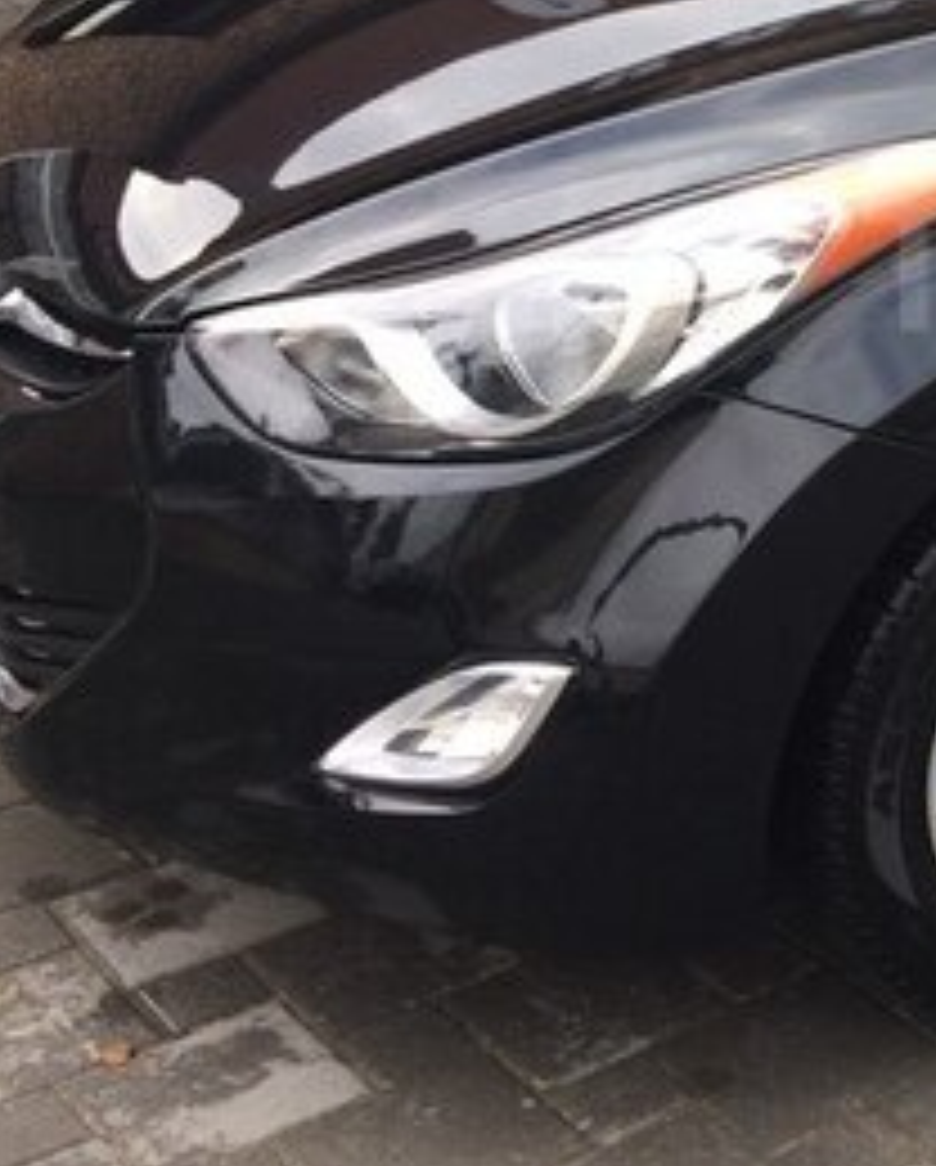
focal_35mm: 72
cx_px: 1323
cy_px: 263
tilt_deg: -18.1
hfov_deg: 19.2
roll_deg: -1.4
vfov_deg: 26.0
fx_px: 2487
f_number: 2.2
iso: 32
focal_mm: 4.15
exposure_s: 1/336
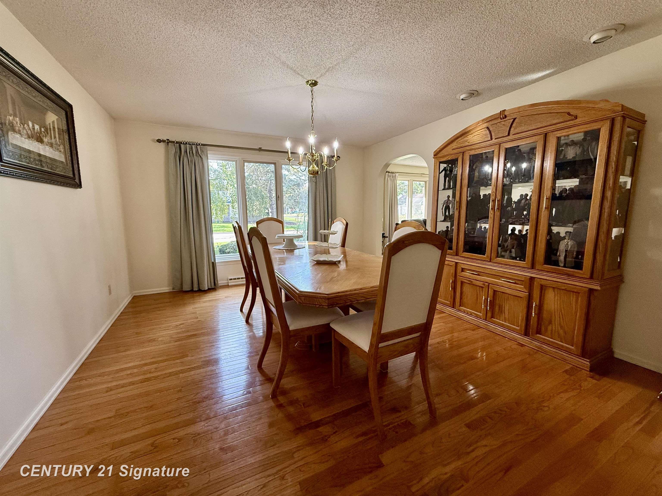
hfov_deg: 102.1
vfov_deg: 85.7
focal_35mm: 14
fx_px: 268
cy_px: 248
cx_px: 331
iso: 200
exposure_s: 1/120
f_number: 2.2
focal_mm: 2.22
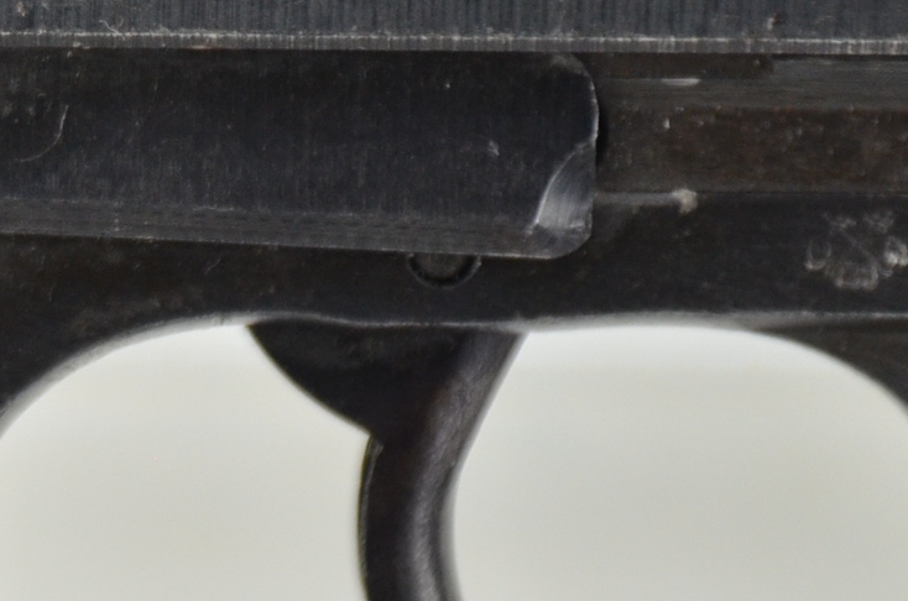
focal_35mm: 680
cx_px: -370
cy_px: -38
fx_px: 17106
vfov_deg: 2.0
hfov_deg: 3.0
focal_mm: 135
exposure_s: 1/200
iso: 800
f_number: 5.6
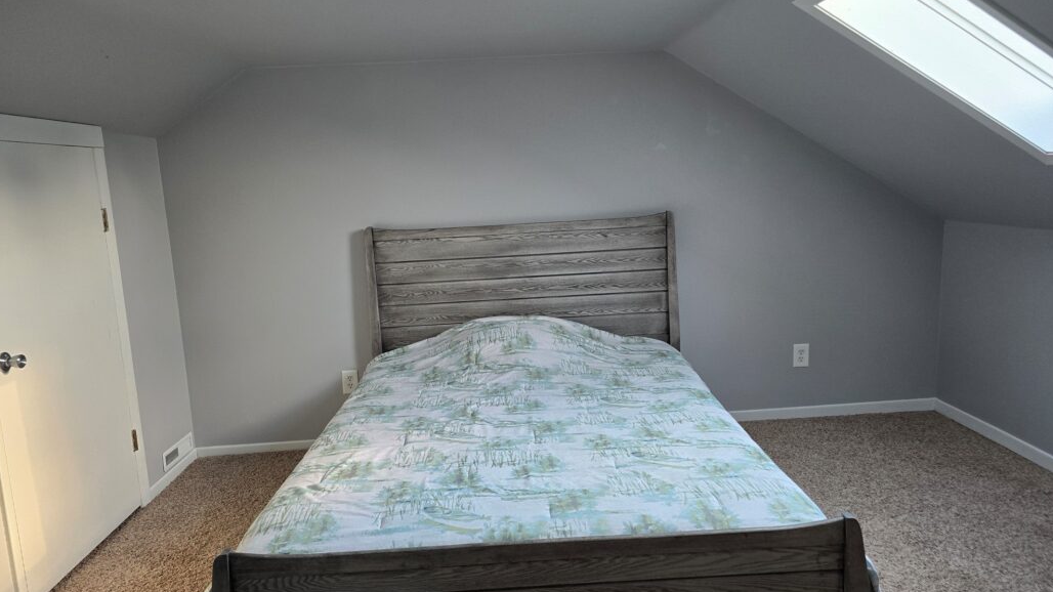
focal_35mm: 26
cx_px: 522
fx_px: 726
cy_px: 292
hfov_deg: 71.9
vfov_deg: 44.4
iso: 200
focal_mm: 6.3
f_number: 1.7
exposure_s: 1/180
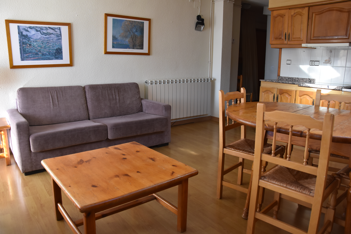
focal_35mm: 27
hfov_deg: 67.4
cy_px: 117
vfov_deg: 47.9
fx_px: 263
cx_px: 176
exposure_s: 1/160
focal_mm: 18
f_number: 6.3
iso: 800
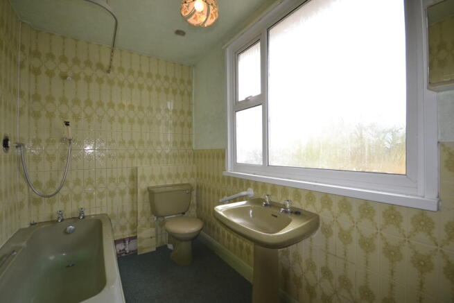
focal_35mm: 15
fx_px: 189
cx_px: 227
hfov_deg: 100.4
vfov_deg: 77.4
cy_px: 152
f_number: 4
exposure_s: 1/125
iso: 200
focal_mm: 10
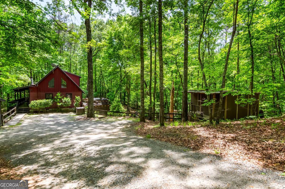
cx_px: 142
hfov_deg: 90.0
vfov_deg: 67.3
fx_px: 142
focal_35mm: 18
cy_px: 94
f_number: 5.6
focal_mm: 12
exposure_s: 1/125
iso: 110
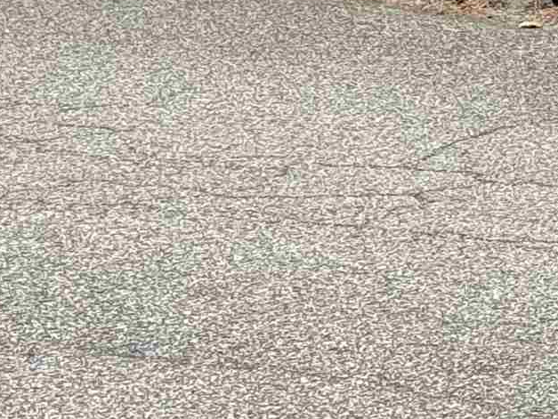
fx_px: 3790
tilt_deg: -2.1
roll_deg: +0.5
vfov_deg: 6.1
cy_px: -441
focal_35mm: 235
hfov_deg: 8.0
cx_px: 1169
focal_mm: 6.76
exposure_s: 1/4878
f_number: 1.78
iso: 64
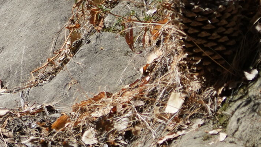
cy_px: -36
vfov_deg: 3.8
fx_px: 2200
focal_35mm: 318
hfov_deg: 6.7
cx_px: -62
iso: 250
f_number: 4.5
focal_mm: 50
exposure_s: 1/1600
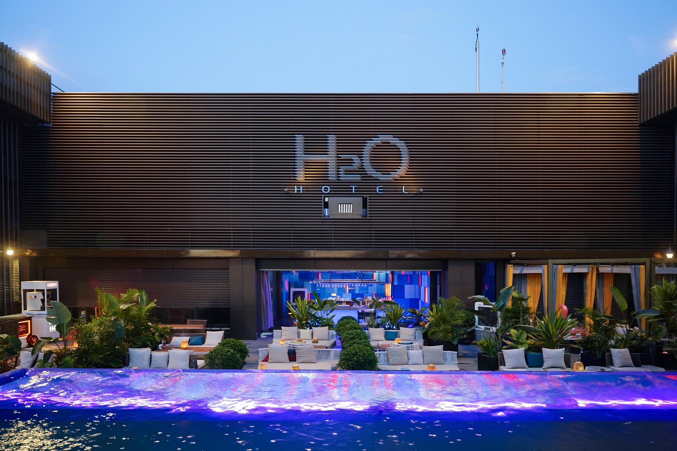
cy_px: 226
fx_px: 451
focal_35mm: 24
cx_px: 338
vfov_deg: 53.1
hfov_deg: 73.7
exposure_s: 1/20
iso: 1000
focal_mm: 24
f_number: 2.8
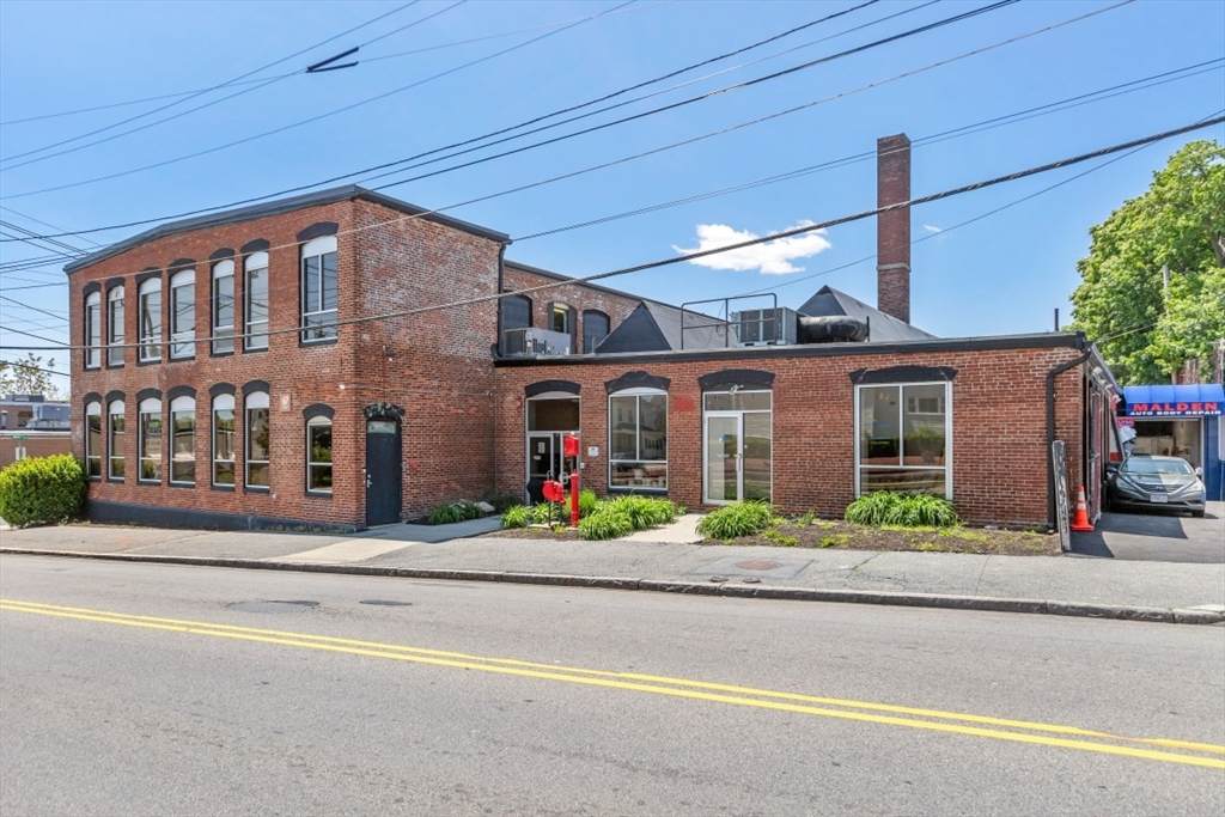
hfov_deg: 81.2
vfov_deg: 59.5
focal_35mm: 21
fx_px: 715
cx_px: 612
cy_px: 408
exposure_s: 1/2000
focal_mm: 14
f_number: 5.6
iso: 200
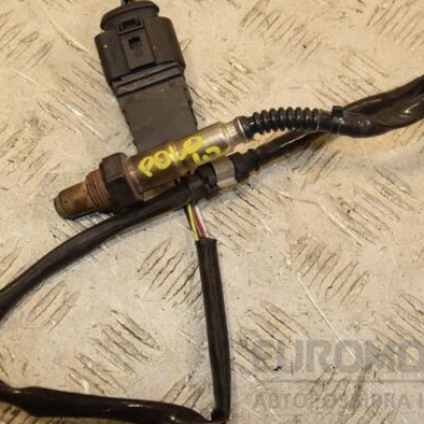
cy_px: 213
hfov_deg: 17.9
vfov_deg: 17.9
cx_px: 232
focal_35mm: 97
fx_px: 1344
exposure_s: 1/200
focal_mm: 50
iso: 800
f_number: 8
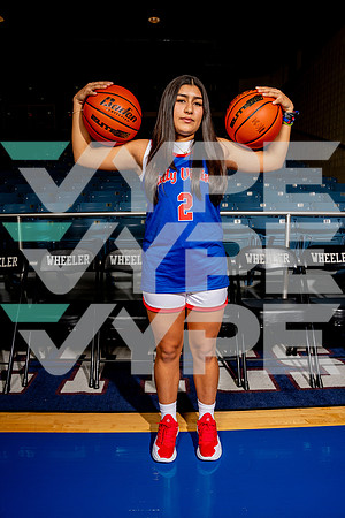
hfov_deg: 53.1
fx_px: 345
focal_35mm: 24
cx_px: 172
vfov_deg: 73.7
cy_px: 259
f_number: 7.1
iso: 250
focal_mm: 24
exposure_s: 1/125
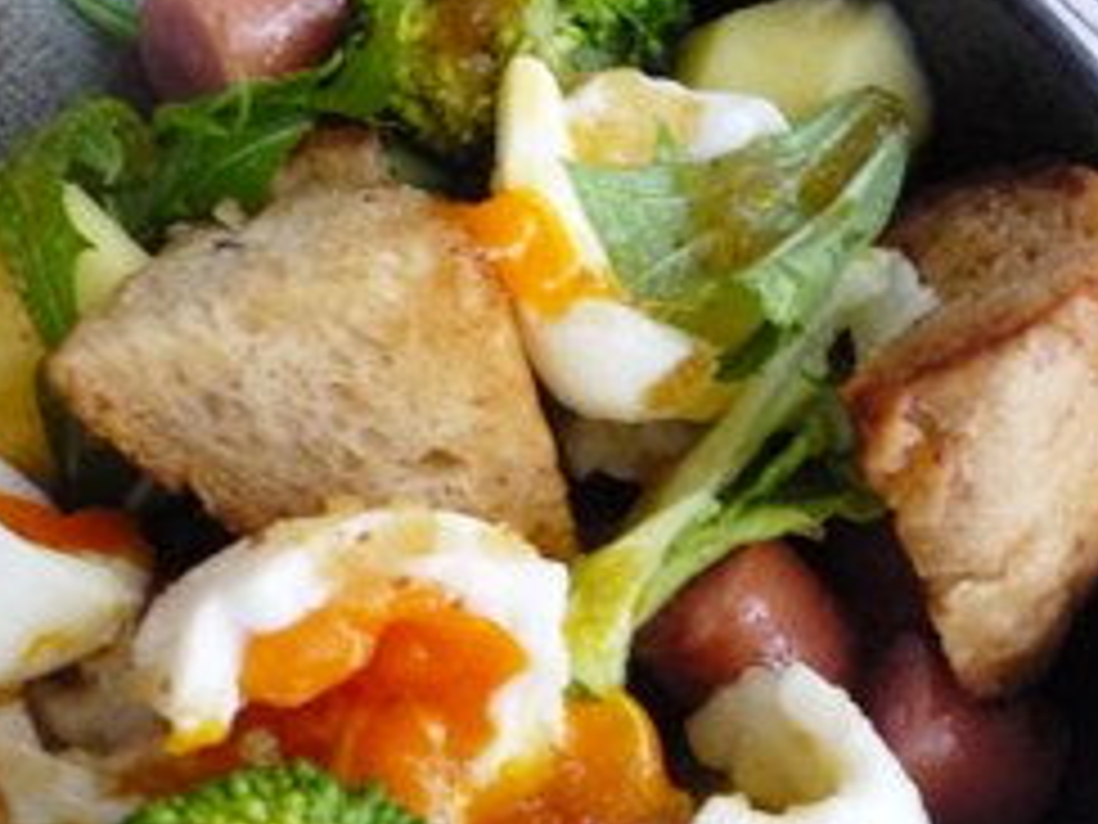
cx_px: 441
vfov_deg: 26.0
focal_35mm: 55
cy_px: 684
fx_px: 1745
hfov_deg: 34.8
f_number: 3.3
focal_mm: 5.2
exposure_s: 1/15
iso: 400
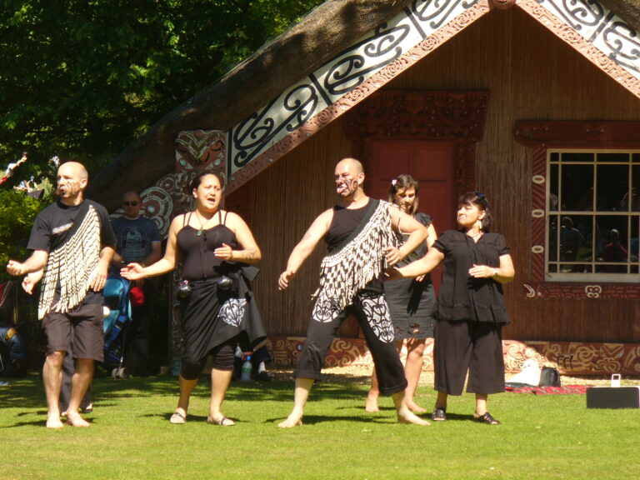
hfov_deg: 11.8
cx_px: 320
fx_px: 3088
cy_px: 240
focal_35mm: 167
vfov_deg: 8.9
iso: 80
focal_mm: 27.6
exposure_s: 1/400
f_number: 4.1
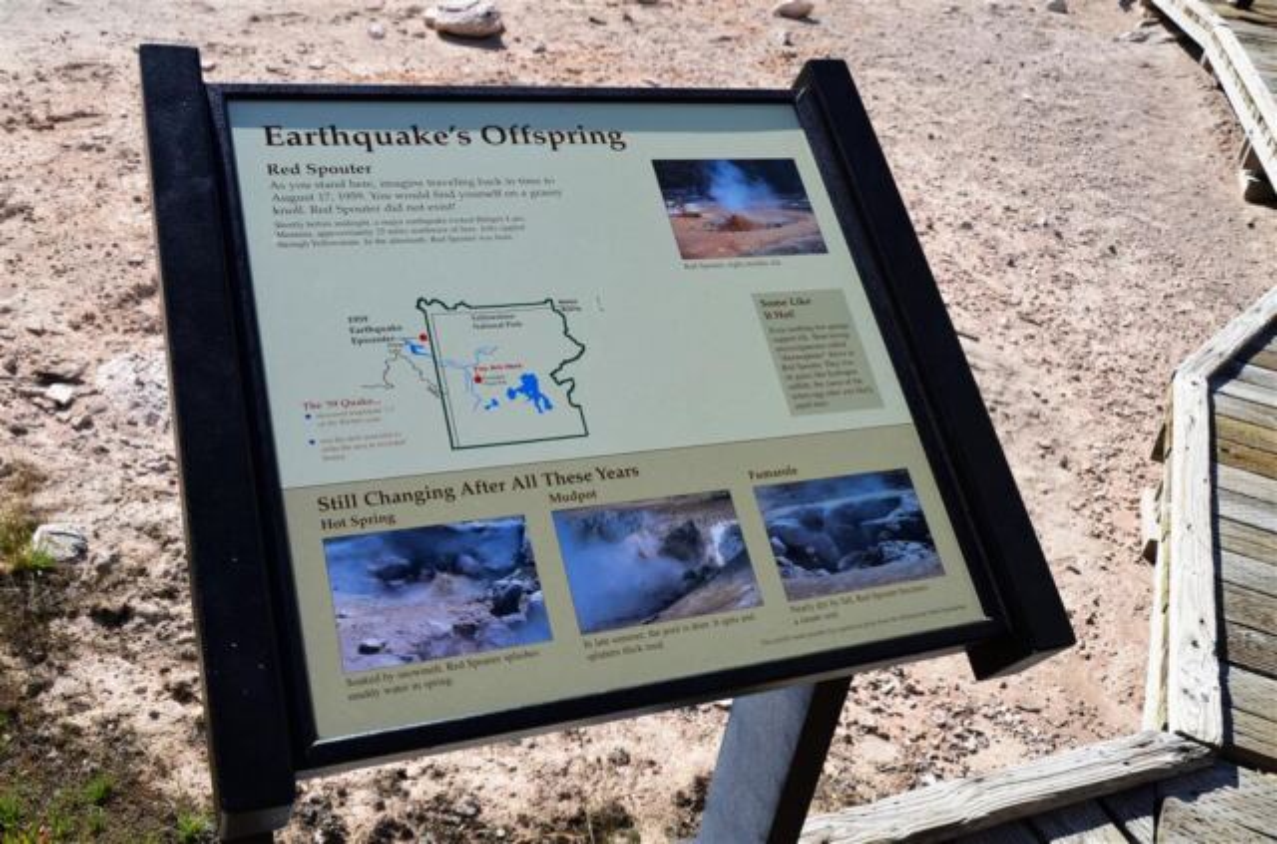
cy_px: 422
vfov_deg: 39.7
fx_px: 1167
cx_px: 638
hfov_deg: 57.4
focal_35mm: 33
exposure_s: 1/400
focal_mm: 22
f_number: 10
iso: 200
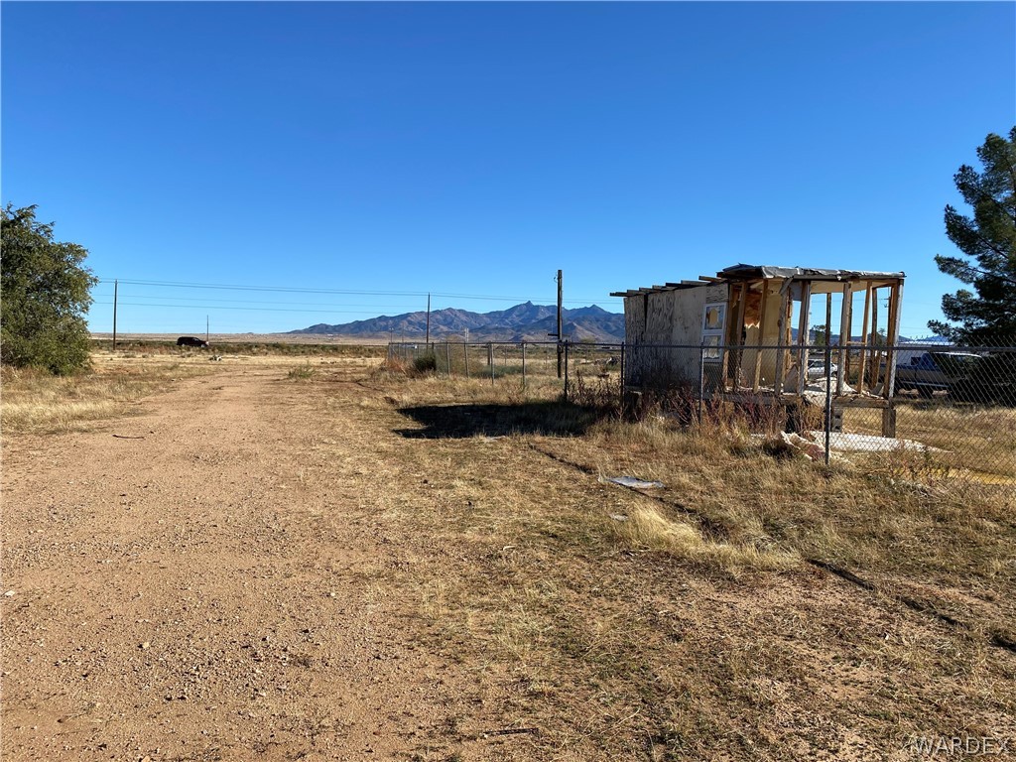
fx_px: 763
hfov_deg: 67.3
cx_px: 508
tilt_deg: -5.5
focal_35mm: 26
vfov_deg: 53.1
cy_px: 381
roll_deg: -1.3
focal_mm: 4.25
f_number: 1.8
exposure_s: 1/2817
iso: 32
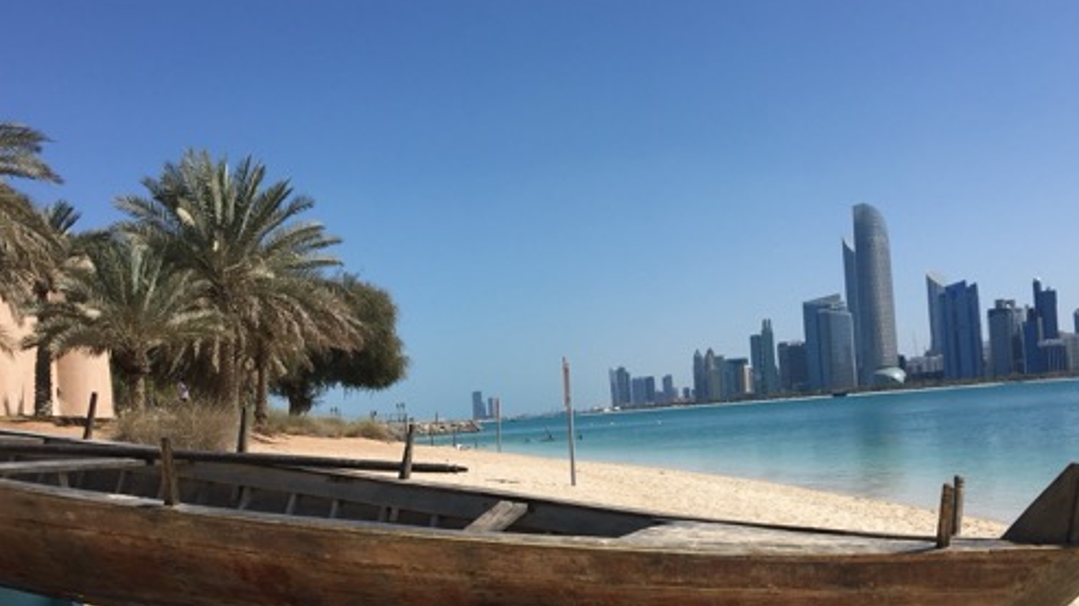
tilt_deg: +0.9
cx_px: 558
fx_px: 1173
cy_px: 409
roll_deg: +3.7
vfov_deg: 28.8
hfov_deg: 49.4
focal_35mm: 41
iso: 25
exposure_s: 1/3077
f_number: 2.2
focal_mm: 4.15
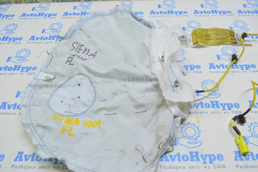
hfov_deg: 59.5
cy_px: 86
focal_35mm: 32
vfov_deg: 41.6
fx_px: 226
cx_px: 129
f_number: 5.6
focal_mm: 21
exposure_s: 1/20
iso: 400
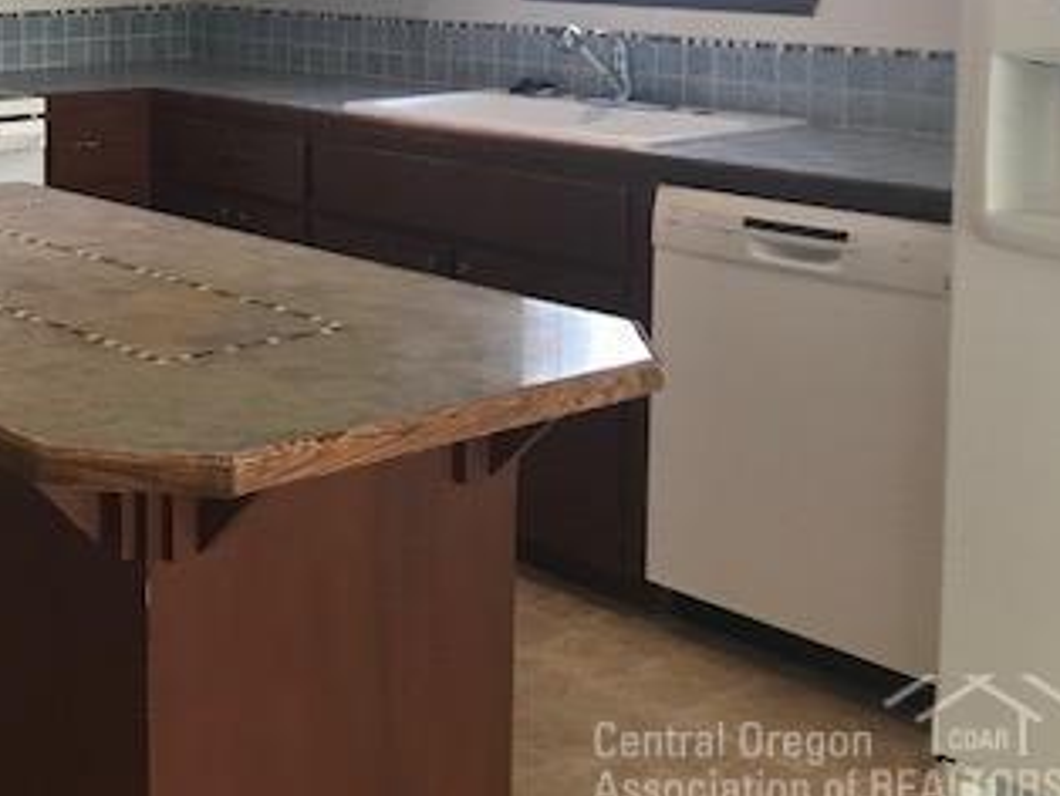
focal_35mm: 57
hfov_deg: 31.5
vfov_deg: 24.9
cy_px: 74
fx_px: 1747
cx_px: 24
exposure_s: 1/15
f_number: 1.8
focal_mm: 3.99
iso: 64
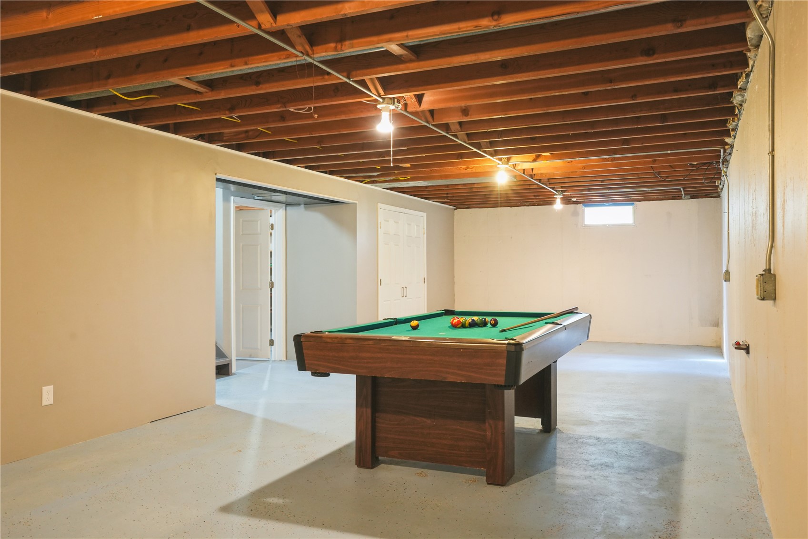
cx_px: 404
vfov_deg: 45.0
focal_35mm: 29
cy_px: 270
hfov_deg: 63.7
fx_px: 651
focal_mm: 29
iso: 1250
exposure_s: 1/8
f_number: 8
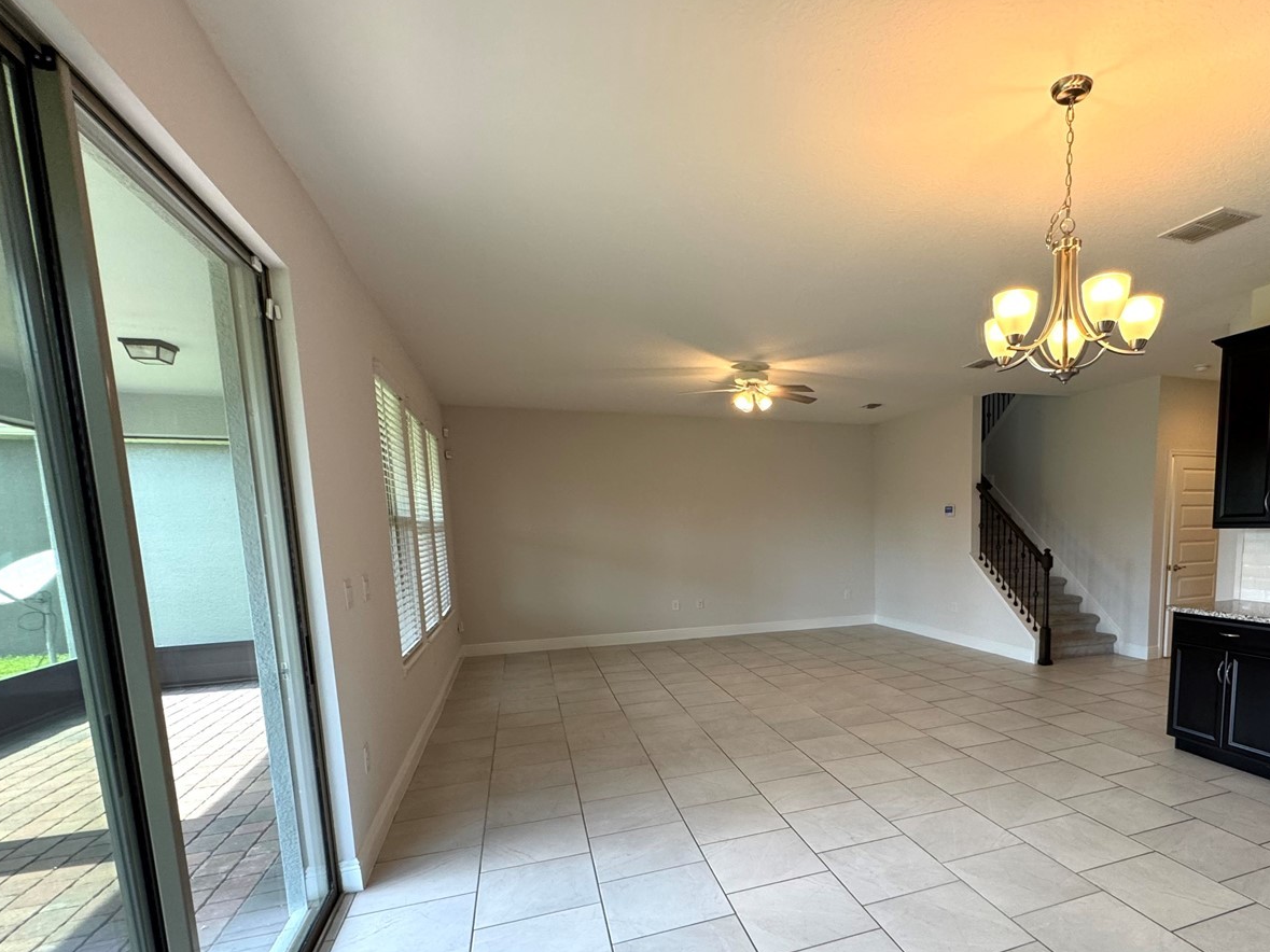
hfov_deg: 82.5
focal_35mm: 19
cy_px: 619
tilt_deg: -8.8
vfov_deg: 67.2
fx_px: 697
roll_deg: +0.7
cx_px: 818
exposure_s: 1/120
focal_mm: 2.22
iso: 200
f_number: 2.2
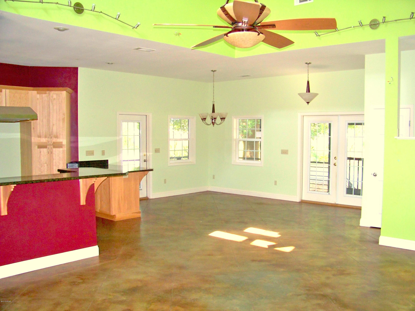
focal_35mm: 33
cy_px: 156
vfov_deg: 42.9
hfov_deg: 55.4
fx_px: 396
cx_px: 208
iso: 200
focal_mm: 5.85
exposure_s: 1/30
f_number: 2.8
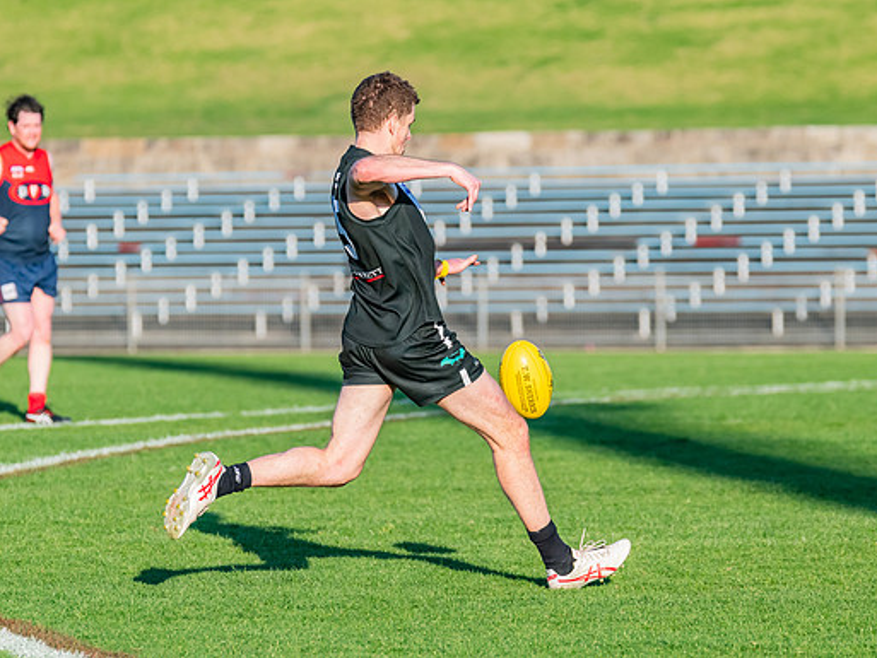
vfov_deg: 3.5
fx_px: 10719
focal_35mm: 423
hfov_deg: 4.7
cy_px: 295
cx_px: 384
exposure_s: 1/1600
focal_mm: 310
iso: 800
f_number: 8
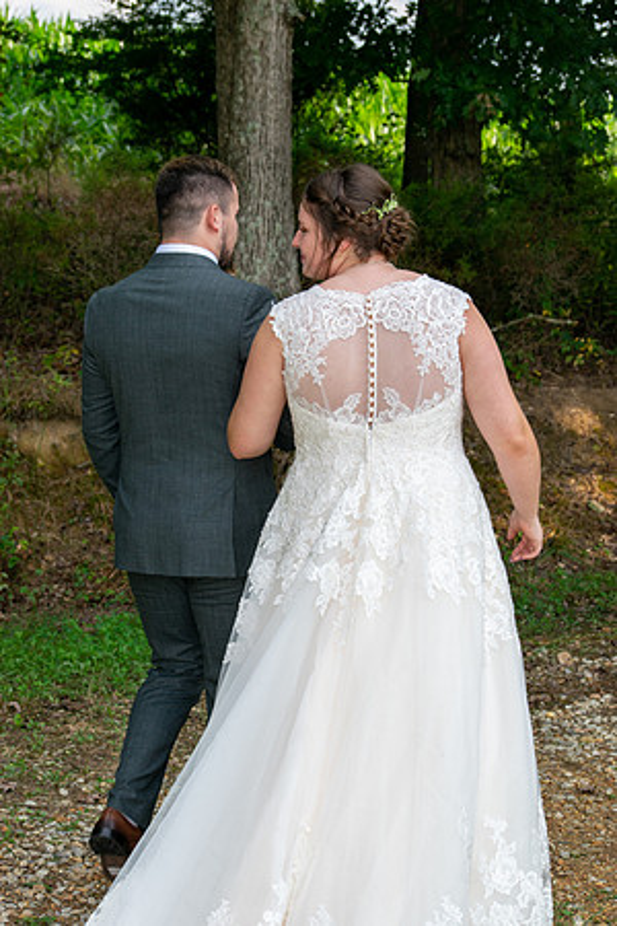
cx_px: 308
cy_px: 463
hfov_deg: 16.6
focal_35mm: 82
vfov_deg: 24.6
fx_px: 2121
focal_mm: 55
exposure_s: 1/200
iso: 100
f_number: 7.1
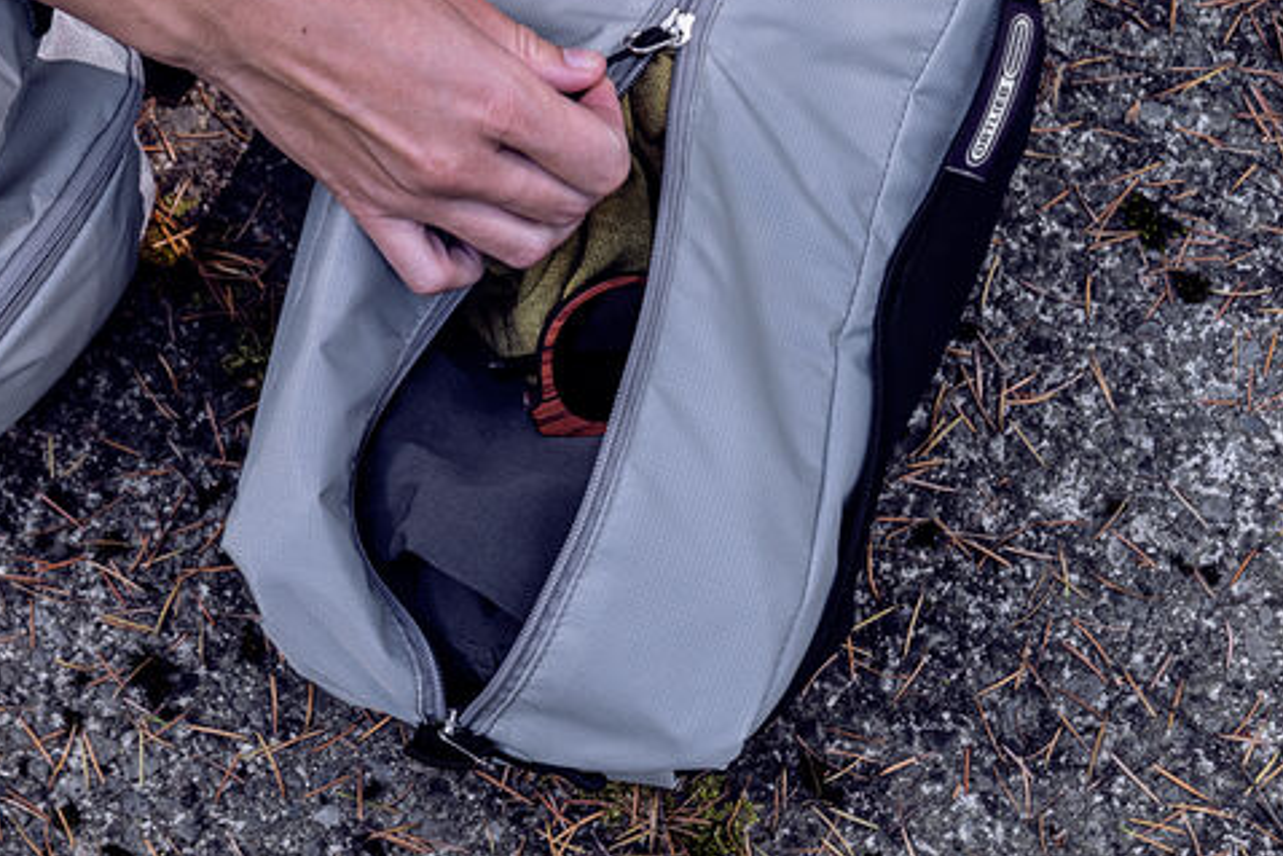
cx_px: 38
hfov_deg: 21.5
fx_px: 3280
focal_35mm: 92
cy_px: 146
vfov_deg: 14.8
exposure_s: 1/100
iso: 400
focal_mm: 44
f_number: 5.6
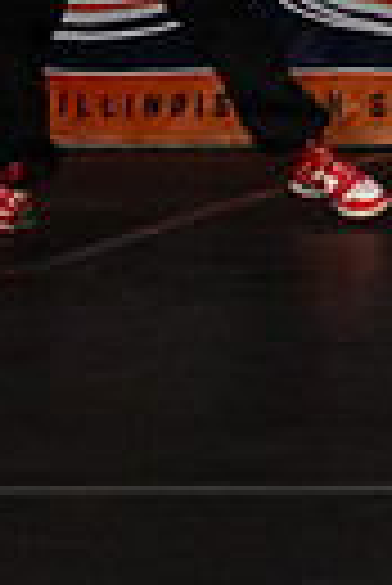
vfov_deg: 3.6
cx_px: 1284
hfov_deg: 2.4
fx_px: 9350
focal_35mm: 574
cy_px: -266
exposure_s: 1/1000
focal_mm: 86
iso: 8000
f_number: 4
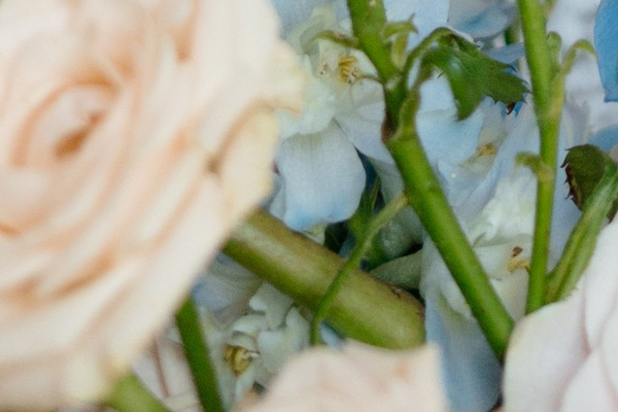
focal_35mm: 302
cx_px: 1103
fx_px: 5184
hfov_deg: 6.7
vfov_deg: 4.1
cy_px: -1429
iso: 1000
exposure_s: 1/250
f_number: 2.8
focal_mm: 50
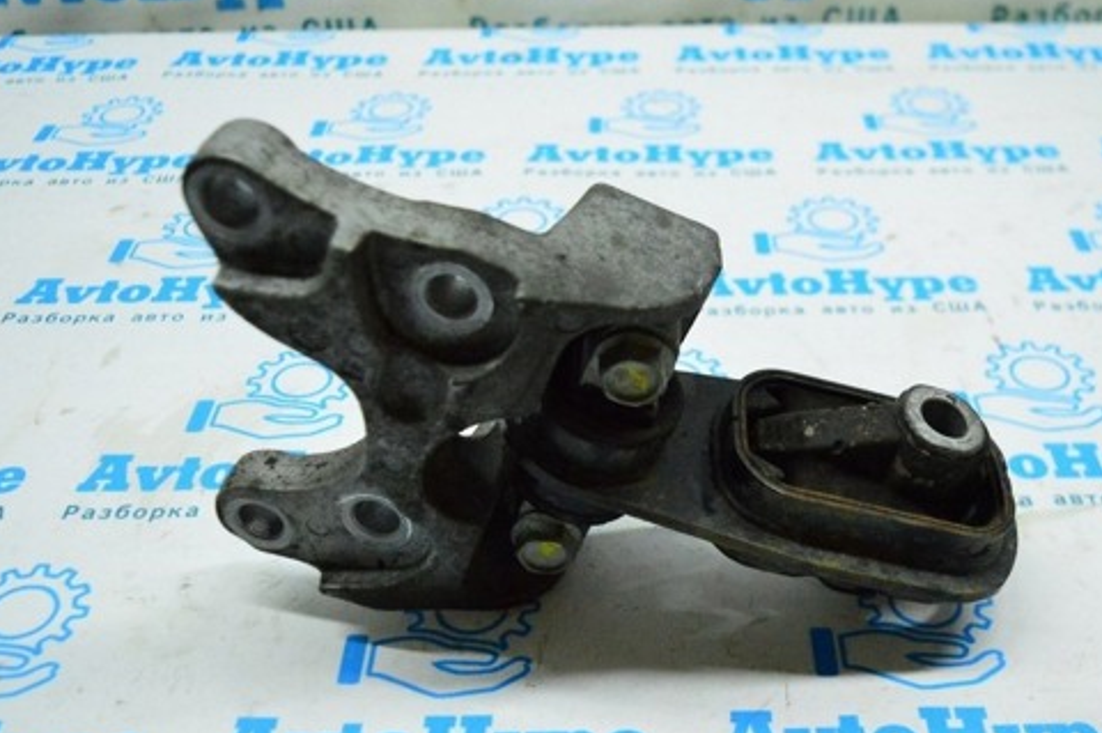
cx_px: 620
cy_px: 399
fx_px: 1345
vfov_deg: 30.4
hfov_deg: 44.4
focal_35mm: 44
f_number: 4
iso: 6400
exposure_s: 1/800
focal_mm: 22
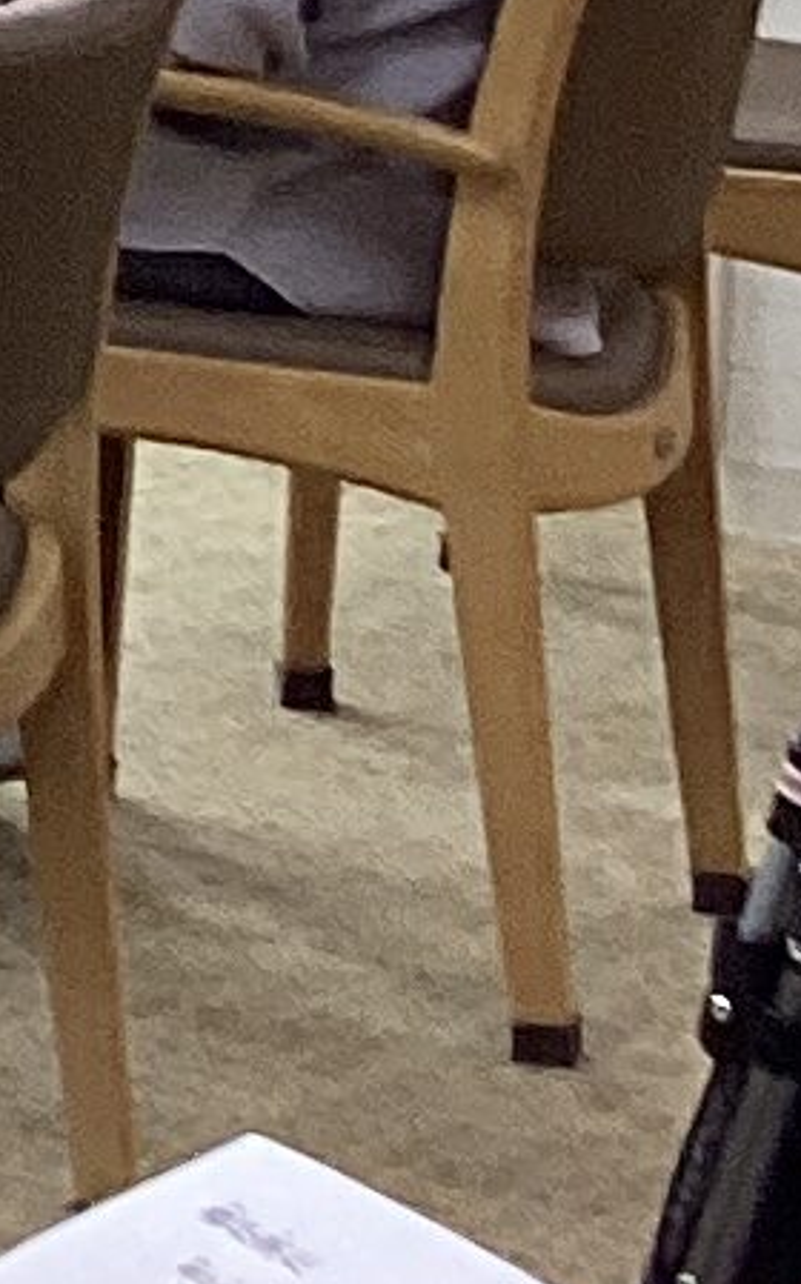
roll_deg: -0.1
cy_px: -518
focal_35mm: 239
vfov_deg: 8.6
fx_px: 8361
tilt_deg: -5.3
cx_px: -1951
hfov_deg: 5.1
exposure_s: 1/100
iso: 100
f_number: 2.4
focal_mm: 3.3
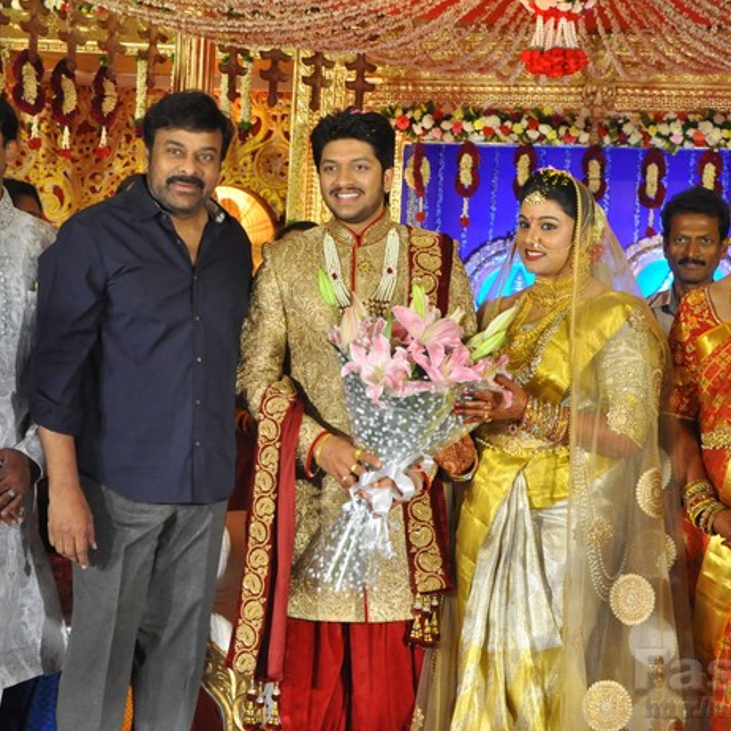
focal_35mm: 81
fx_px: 1935
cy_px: 365
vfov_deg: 21.4
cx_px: 403
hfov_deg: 21.4
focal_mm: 42
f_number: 6.3
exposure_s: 1/125
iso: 1600
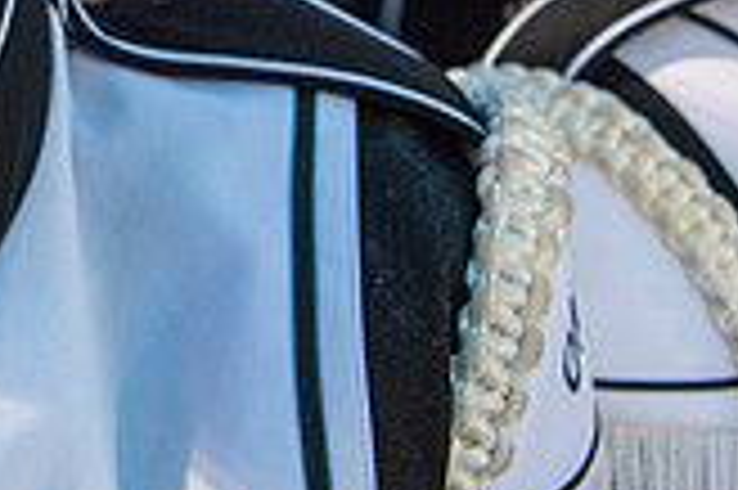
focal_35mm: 99
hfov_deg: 19.3
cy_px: -263
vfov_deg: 13.0
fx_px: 2027
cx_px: -171
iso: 2000
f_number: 3.2
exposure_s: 1/320
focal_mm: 28
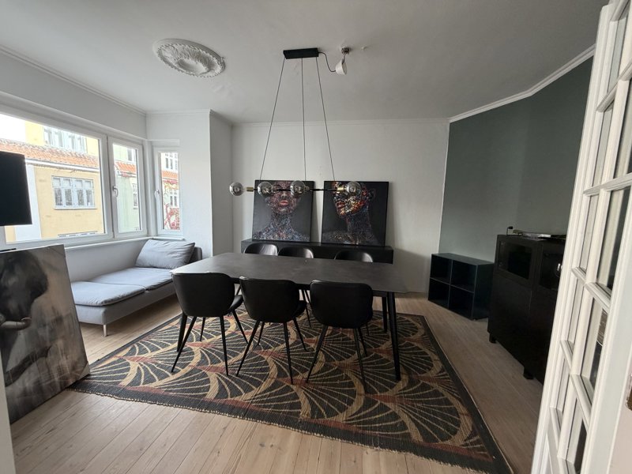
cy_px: 237
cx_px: 316
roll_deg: -1.8
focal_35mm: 14
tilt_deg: -6.0
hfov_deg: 102.1
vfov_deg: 85.7
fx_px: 256
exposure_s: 1/121
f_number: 2.2
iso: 250
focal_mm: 2.22
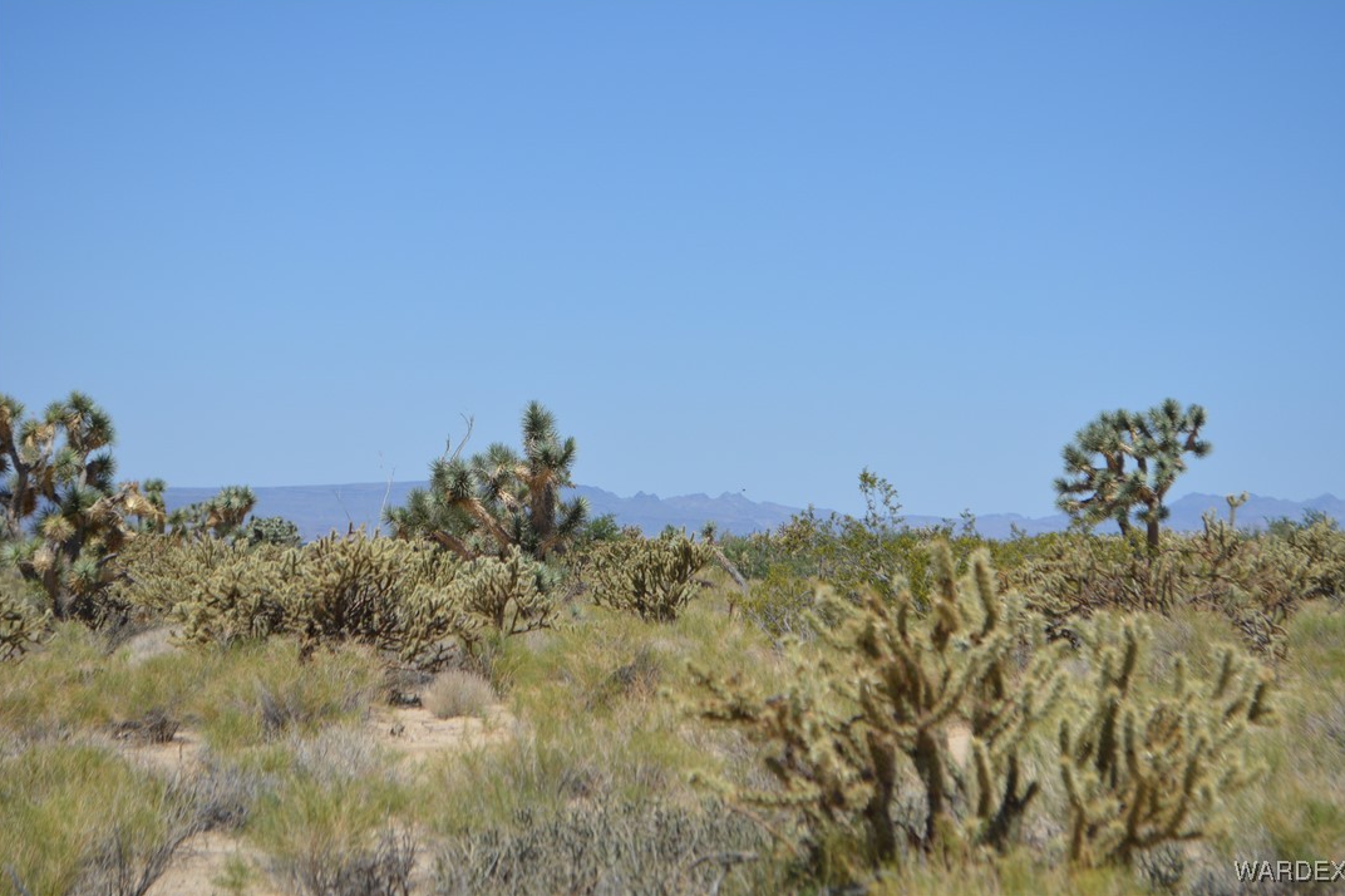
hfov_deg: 24.3
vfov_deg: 16.3
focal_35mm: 84
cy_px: 443
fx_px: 3119
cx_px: 674
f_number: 7.1
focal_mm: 55
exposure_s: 1/2000
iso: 400
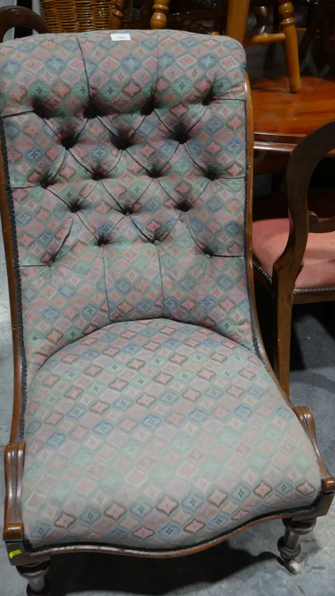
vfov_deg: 62.6
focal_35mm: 31
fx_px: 490
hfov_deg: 37.7
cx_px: 138
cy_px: 302
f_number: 3.5
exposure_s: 1/60
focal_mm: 14
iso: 250
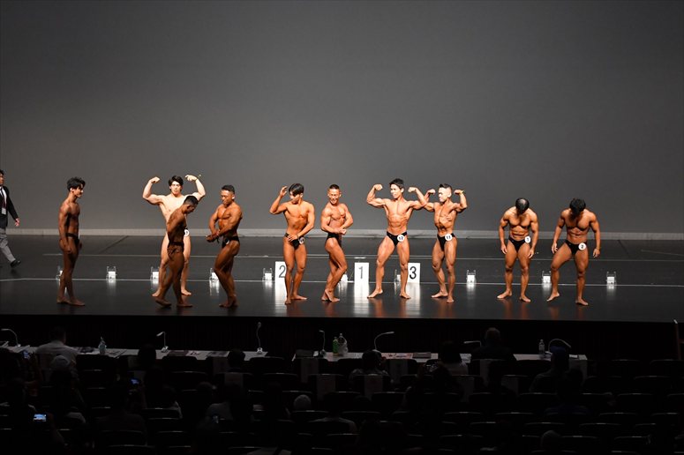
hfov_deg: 21.9
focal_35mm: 93
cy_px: 228
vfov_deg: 14.7
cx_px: 342
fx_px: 1766
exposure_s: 1/400
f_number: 5.6
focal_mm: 62
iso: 4000
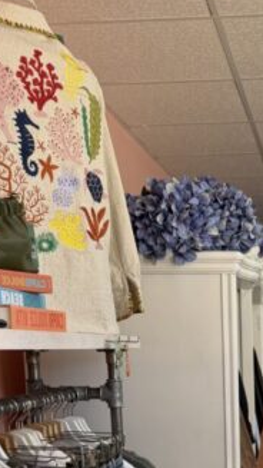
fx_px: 793
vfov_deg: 30.5
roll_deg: +0.9
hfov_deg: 18.1
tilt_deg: -7.1
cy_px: 468
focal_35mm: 64
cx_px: 294
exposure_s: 1/188
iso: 100
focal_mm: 6.76
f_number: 1.78
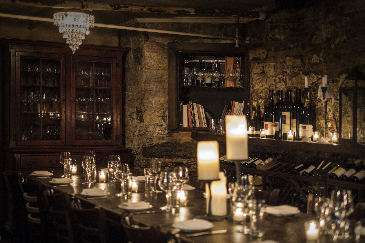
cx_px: 182
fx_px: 537
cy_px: 122
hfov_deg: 37.5
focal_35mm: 53
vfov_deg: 25.5
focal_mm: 35
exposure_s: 1/25
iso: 2500
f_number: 1.4
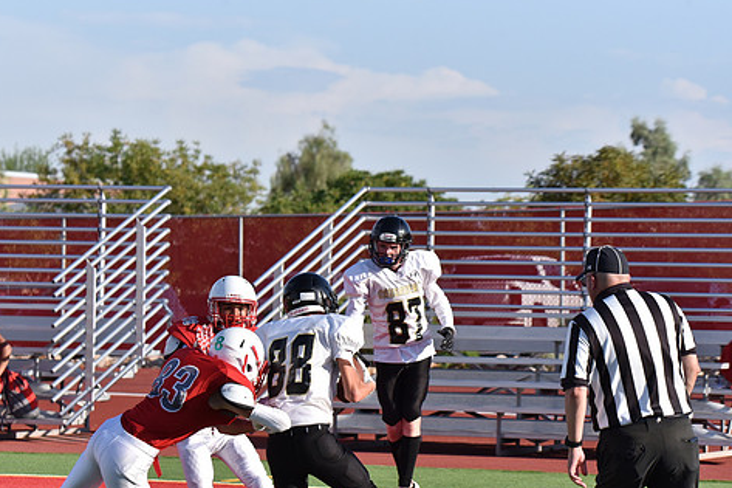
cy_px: 290
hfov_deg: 11.2
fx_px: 3740
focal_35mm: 184
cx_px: 302
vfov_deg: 7.5
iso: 1250
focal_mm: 150
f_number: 8
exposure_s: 1/3200
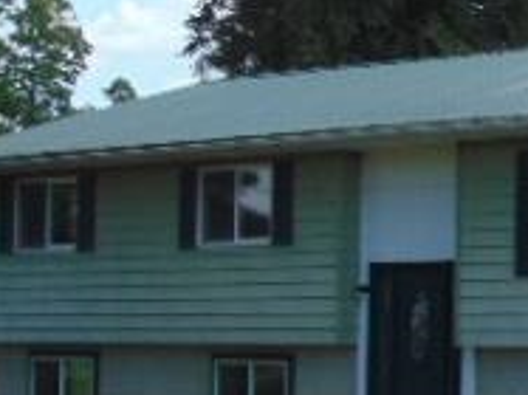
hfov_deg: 12.8
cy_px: 313
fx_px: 2195
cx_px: 844
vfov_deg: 10.3
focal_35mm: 144
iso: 80
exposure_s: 1/500
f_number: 3.3
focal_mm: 7.6
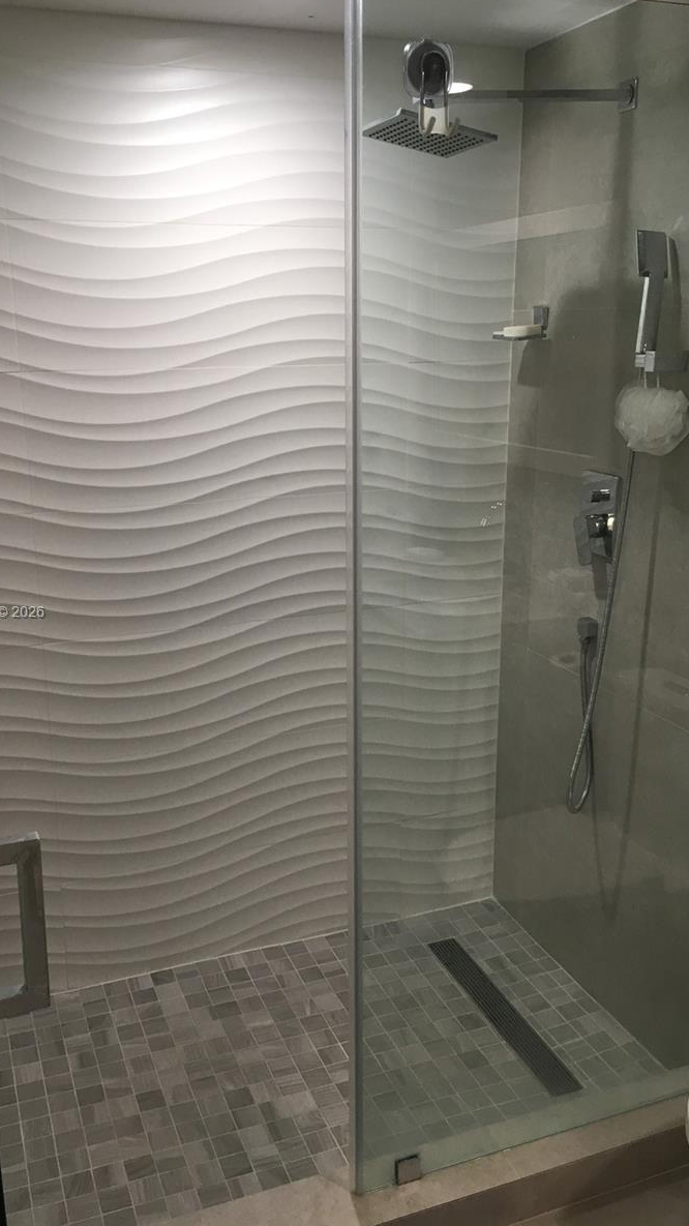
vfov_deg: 61.0
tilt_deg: -16.1
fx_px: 1040
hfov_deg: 36.6
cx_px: 319
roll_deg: +0.2
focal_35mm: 32
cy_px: 614
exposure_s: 1/30
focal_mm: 4.15
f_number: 2.2
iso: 80
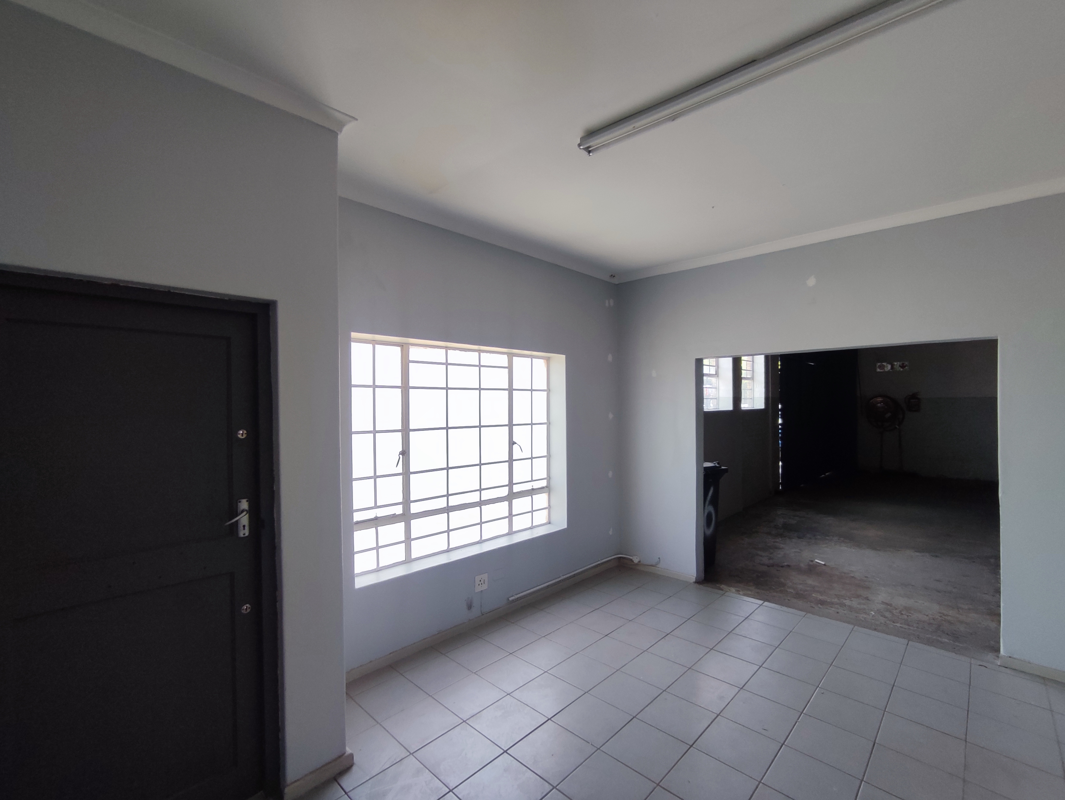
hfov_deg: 94.5
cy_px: 400
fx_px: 493
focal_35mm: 16
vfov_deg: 78.2
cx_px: 532
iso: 57
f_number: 2.2
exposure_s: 1/100
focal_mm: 1.65
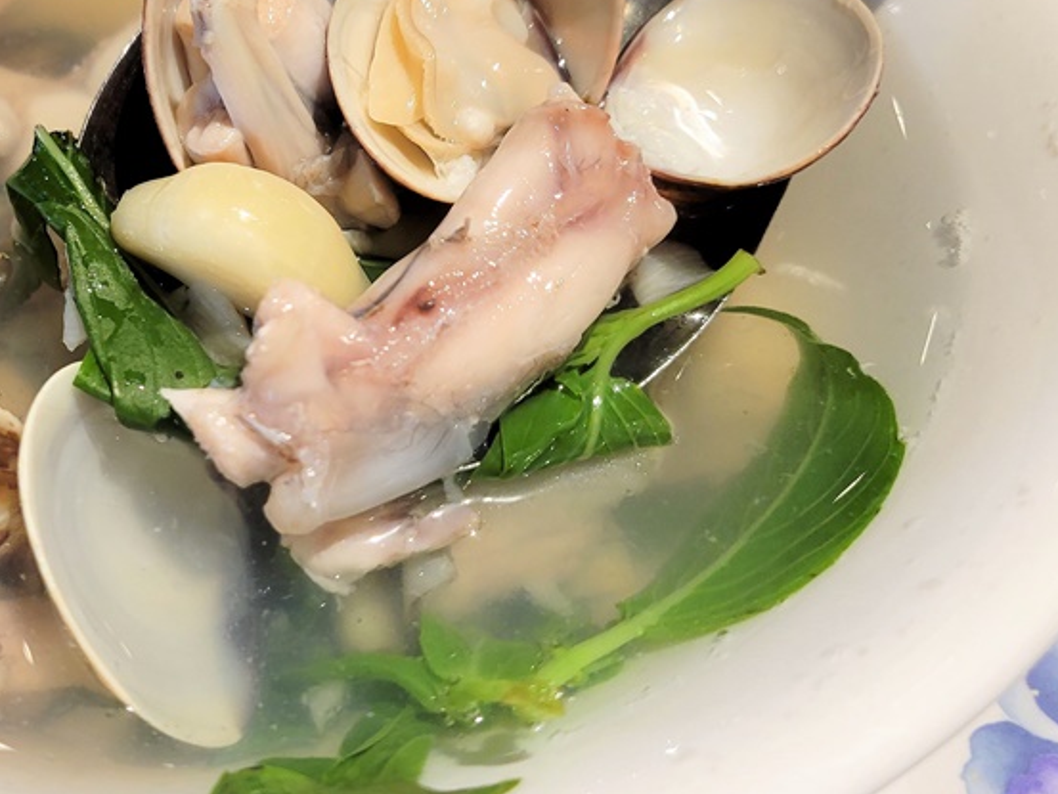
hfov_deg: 39.2
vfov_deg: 30.8
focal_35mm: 47
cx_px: 245
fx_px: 1437
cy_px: 321
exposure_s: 1/120
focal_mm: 5.4
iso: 160
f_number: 1.8
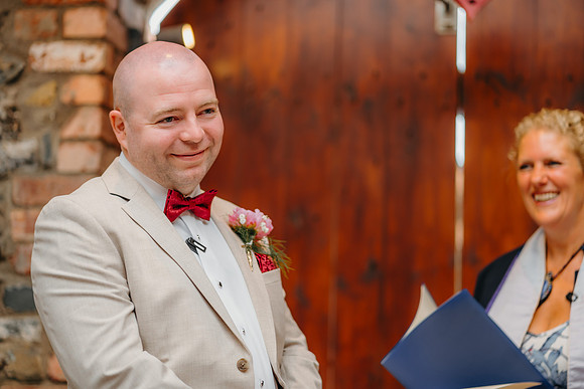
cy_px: 194
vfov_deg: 15.6
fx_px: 1423
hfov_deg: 23.2
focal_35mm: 88
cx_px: 292
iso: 100
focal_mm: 85
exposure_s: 1/125
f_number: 2
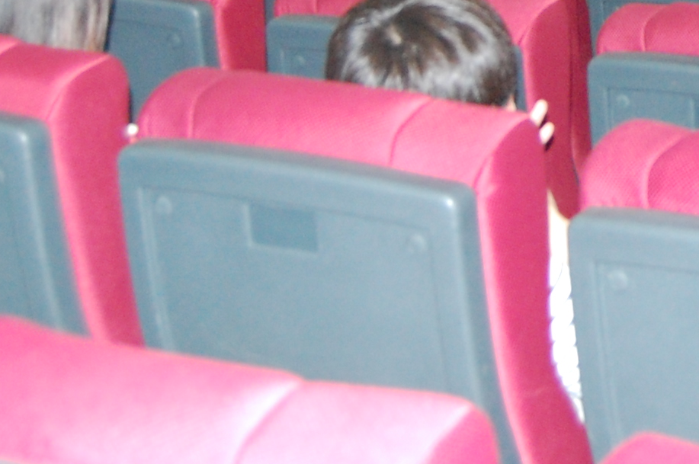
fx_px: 2482
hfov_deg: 15.3
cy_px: -256
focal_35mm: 128
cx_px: 885
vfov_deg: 10.3
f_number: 4.2
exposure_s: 1/60
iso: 1250
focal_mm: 26
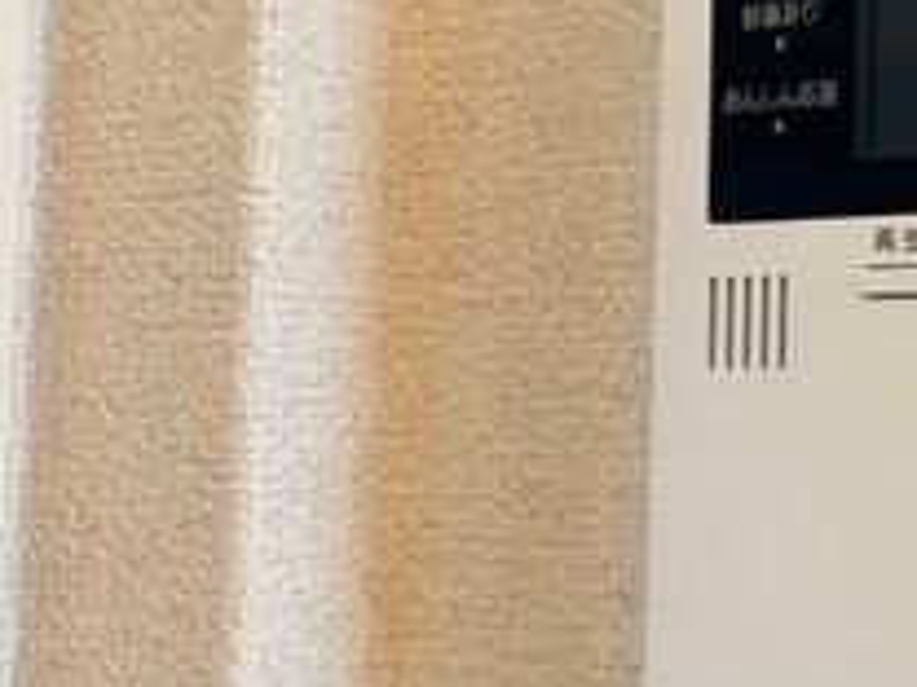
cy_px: 321
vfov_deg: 21.0
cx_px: 1129
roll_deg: +0.0
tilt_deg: +4.3
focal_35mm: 70
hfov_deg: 24.8
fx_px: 1854
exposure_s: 1/122
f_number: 1.6
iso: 64
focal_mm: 5.96
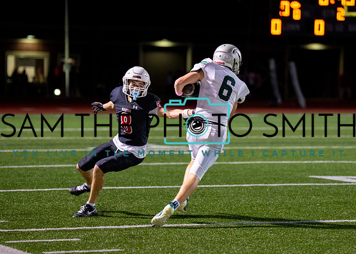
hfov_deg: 11.4
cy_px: 118
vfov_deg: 8.1
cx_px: 192
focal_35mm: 177
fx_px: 1787
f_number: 2.8
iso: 2000
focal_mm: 147
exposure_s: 1/1000
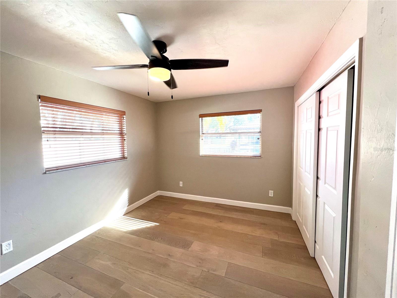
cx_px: 198
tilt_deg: -4.1
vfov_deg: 89.9
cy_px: 149
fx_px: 149
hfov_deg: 106.2
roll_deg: +1.1
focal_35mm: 13
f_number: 1.8
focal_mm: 1.57
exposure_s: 1/120
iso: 100
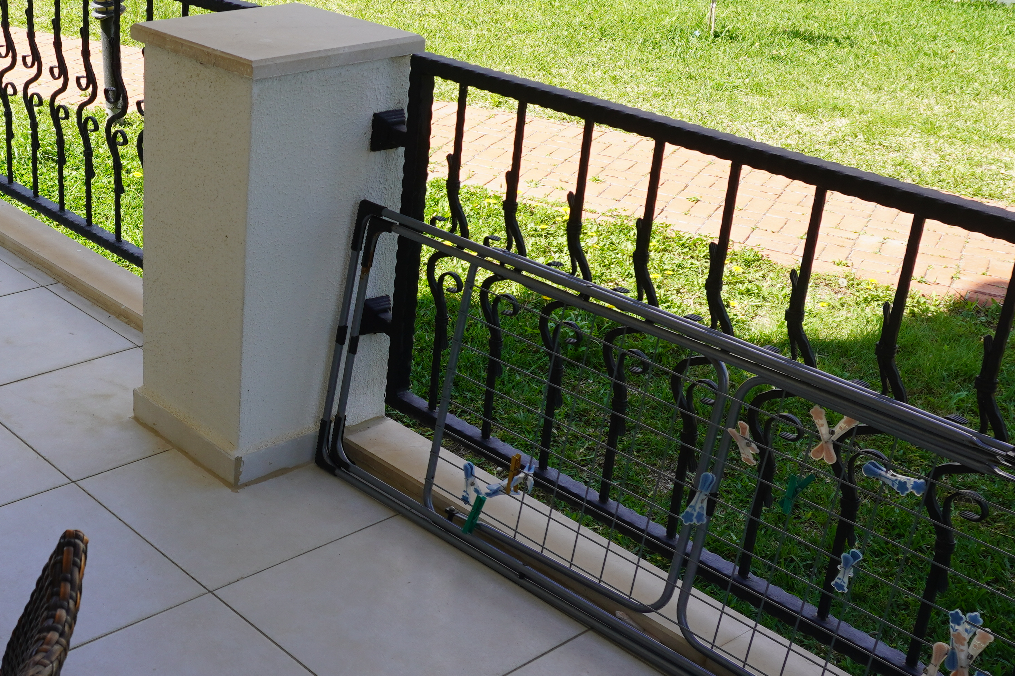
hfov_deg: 38.9
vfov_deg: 27.5
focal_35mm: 49
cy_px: 323
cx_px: 208
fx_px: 1381
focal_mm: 16
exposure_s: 1/125
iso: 100
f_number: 8
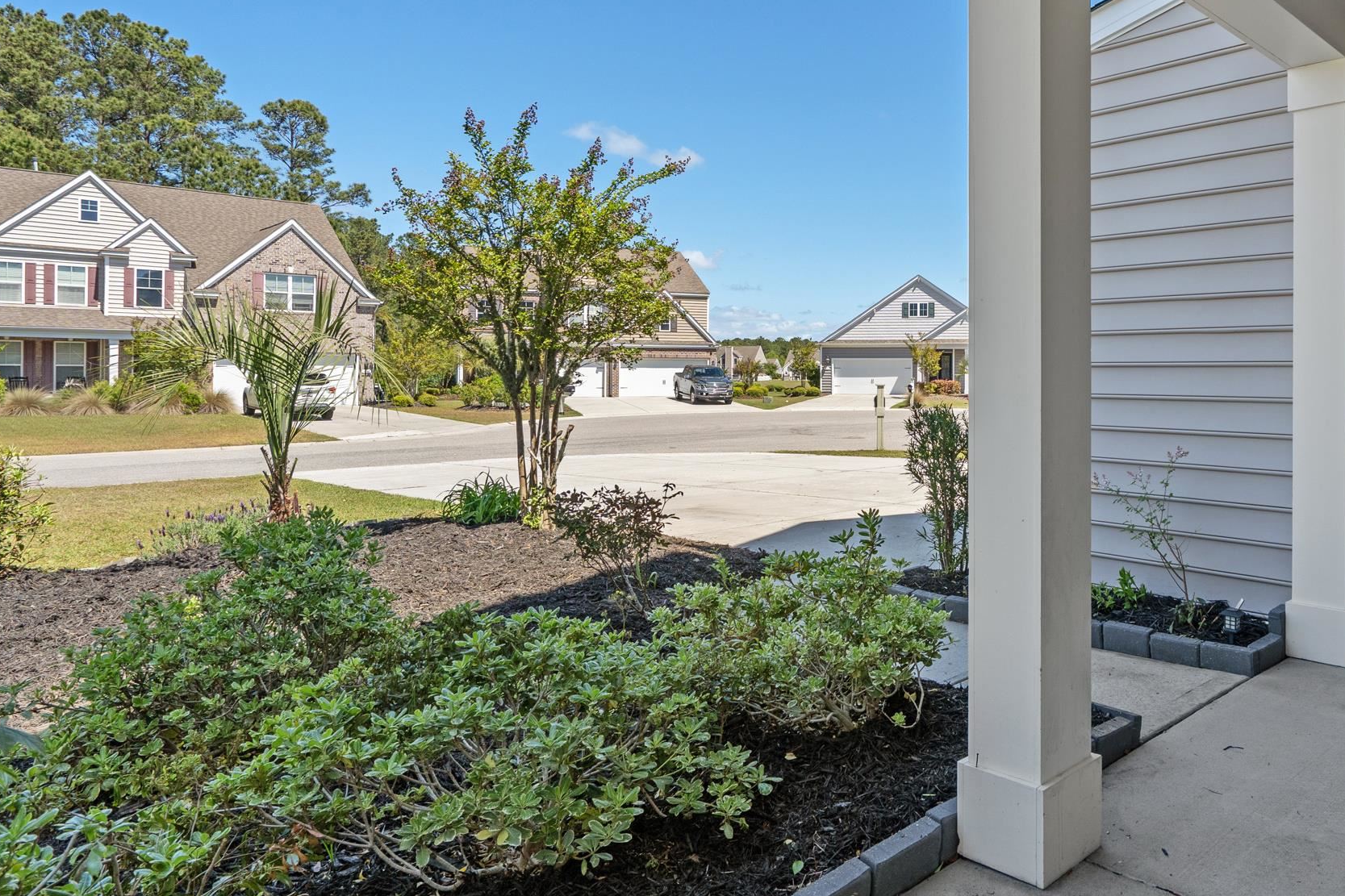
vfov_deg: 52.9
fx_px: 897
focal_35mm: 24
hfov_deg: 70.8
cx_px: 932
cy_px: 382
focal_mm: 16
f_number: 8
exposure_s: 1/60
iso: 320
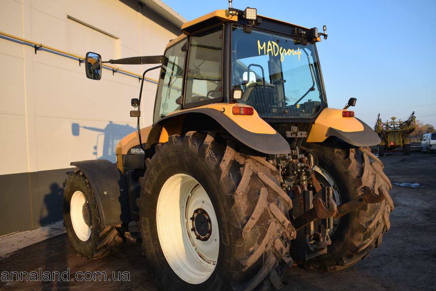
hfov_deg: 61.9
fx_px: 363
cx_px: 218
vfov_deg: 43.6
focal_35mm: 30
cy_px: 146
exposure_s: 1/320
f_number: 6.3
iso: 200
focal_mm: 20
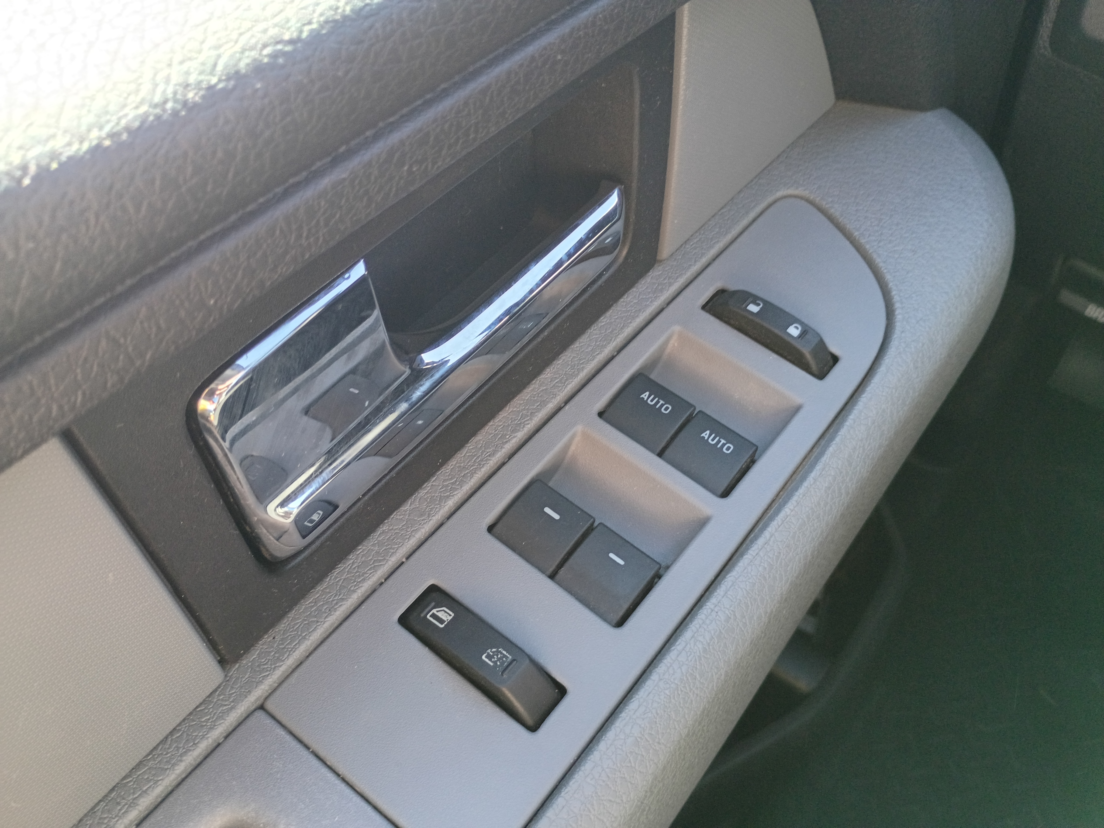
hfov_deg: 61.7
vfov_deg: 48.2
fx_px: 925
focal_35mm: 29
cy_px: 414
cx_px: 552
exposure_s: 1/60
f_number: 1.8
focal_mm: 4.27
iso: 344
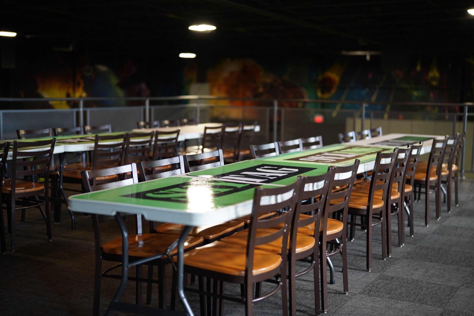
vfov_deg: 27.0
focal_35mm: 50
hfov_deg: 39.6
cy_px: 158
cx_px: 237
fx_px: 658
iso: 500
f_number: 1.4
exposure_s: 1/200
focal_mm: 50
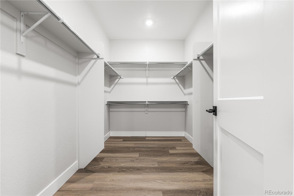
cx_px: 147
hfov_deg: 96.7
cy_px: 98
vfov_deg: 73.7
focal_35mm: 16
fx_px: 131
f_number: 8
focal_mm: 16
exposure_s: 1/3
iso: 500
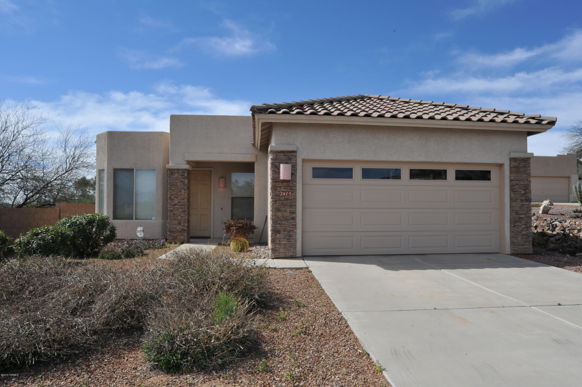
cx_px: 291
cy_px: 194
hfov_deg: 76.1
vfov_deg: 55.0
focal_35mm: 23
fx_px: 372
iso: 320
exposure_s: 1/320
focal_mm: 23
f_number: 16
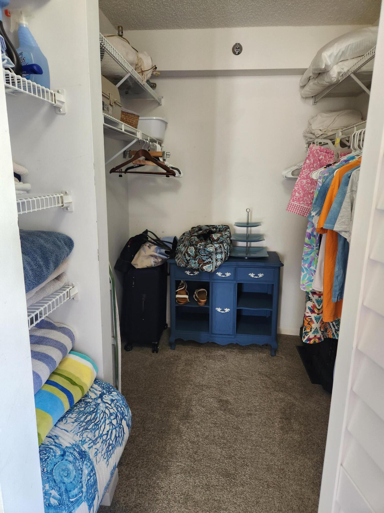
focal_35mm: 23
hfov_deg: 58.9
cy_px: 256
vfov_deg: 73.9
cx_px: 192
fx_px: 340
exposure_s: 1/120
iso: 200
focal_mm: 5.4
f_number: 1.8
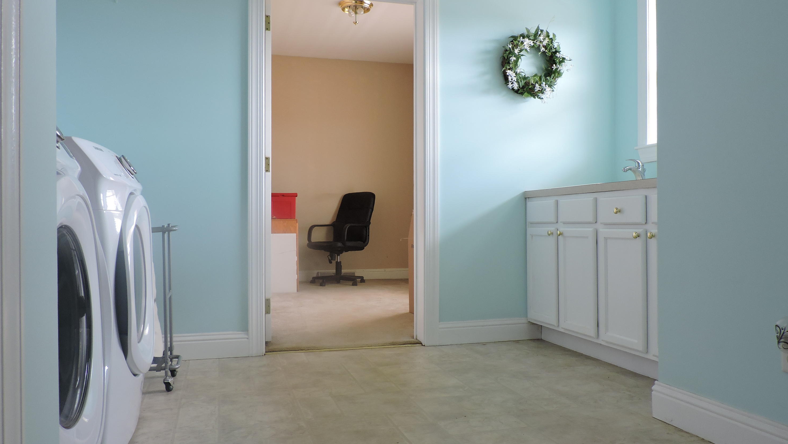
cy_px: 230
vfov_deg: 37.8
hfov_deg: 62.6
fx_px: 648
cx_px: 394
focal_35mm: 31
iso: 180
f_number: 3.1
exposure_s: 1/30
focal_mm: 5
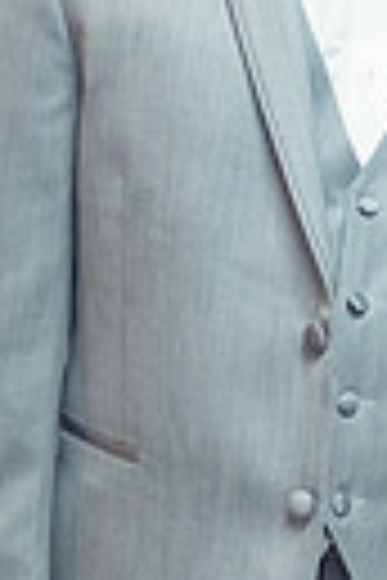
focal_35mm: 171
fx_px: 2757
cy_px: 72
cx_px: 549
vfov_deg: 11.9
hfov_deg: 7.9
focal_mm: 32.9
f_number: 3.6
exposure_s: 1/100
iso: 1600
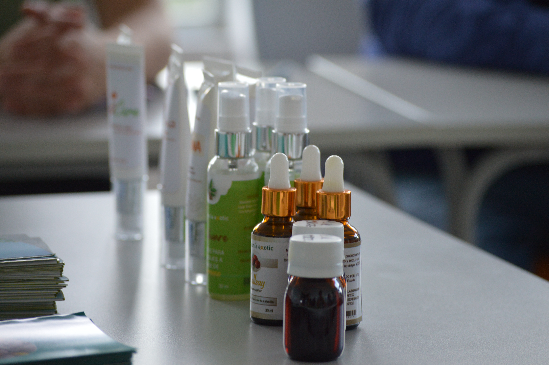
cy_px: 182
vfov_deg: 9.0
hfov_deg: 13.4
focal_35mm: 153
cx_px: 274
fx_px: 2331
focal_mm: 102
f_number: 4.5
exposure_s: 1/125
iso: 800
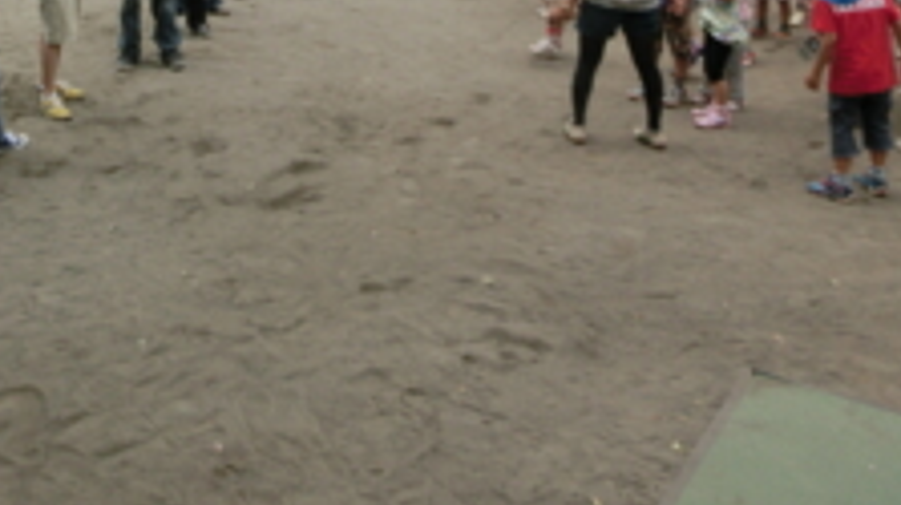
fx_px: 1122
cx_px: 230
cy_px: -89
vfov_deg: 23.4
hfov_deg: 42.5
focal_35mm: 47
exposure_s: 1/800
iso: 80
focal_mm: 4.24
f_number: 3
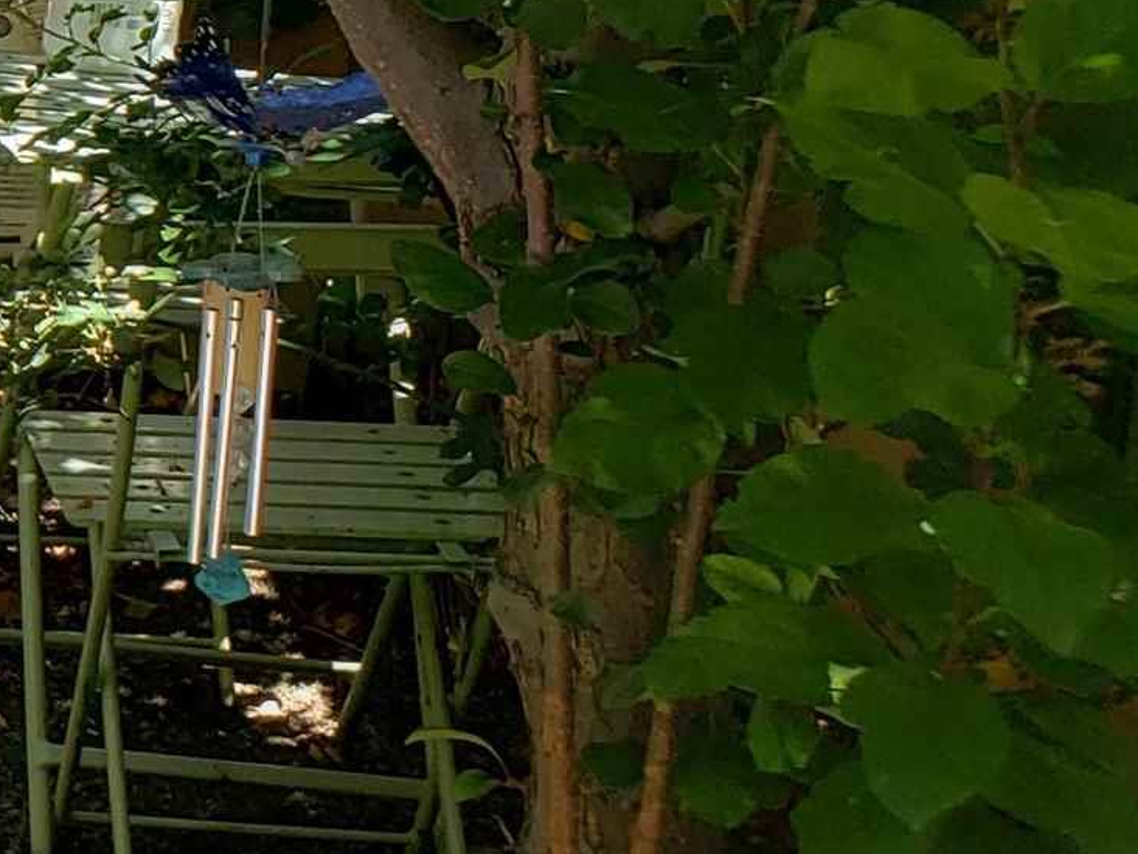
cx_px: -1234
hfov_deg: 14.5
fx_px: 3584
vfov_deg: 13.2
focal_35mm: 109
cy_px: -158
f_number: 2.4
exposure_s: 1/394
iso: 50
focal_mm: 4.3
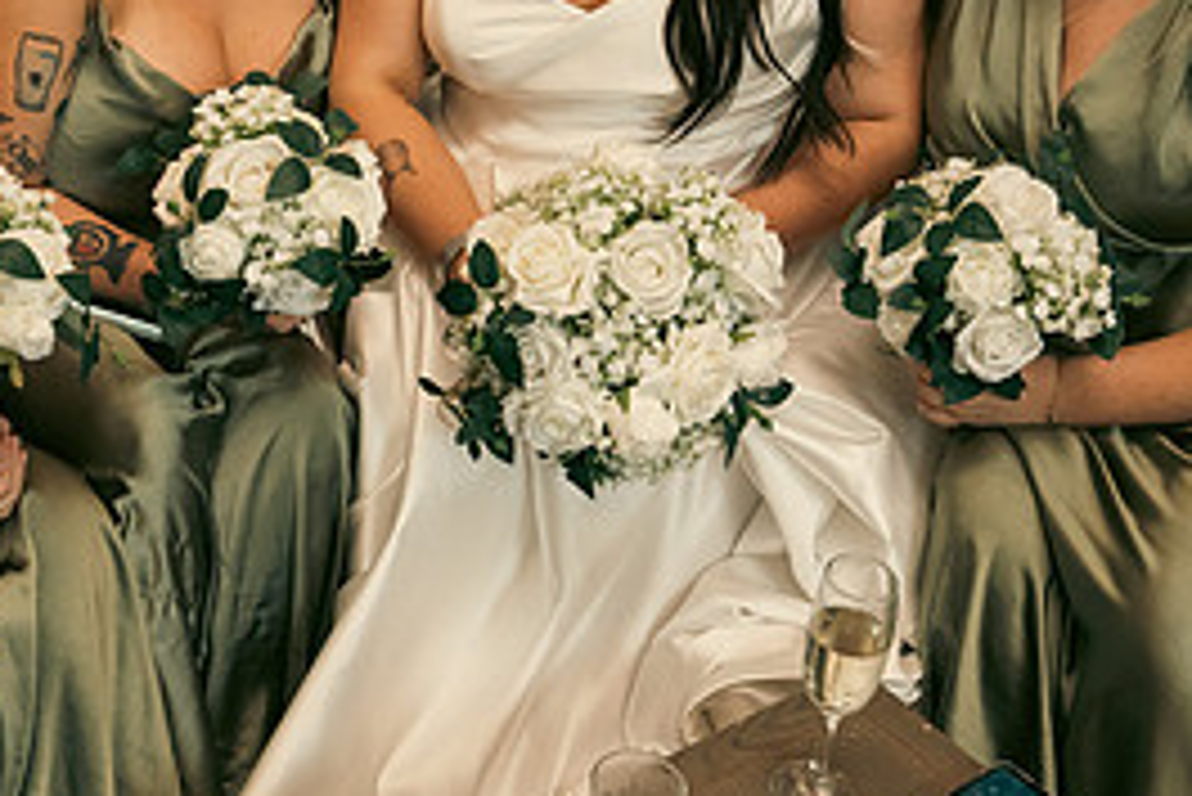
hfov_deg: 32.9
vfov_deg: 22.8
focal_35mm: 59
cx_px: 234
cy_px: 214
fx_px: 1955
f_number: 3.5
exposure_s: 1/160
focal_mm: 27
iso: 2500
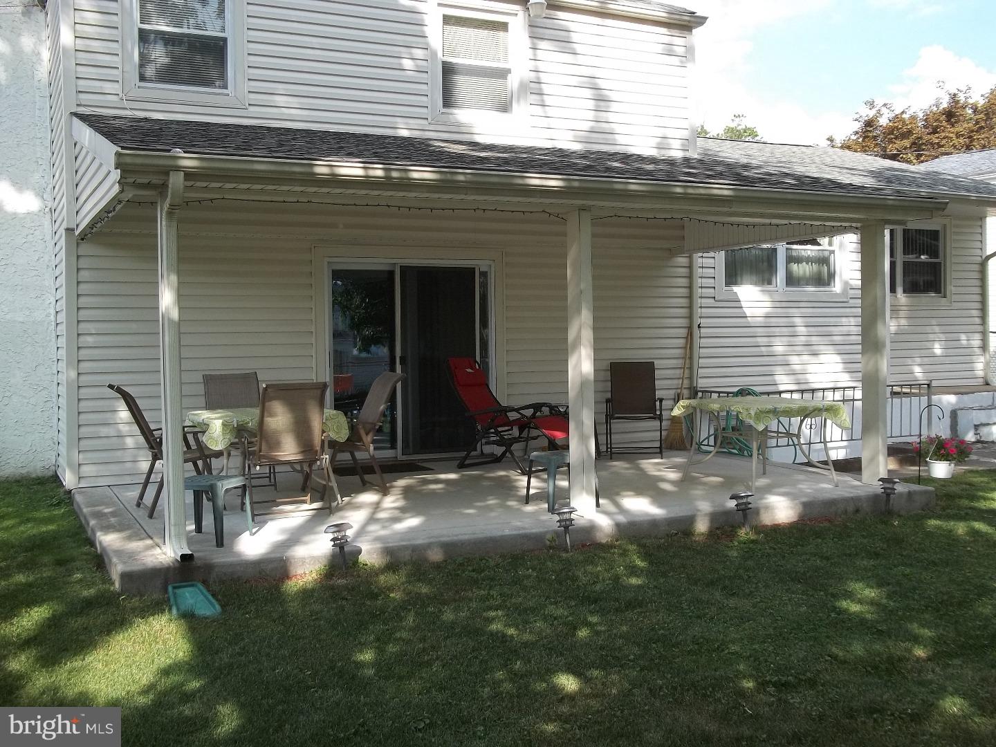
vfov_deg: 39.7
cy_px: 374
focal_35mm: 36
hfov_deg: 51.4
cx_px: 498
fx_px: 1036
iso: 64
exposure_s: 1/320
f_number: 3.1
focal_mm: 6.5
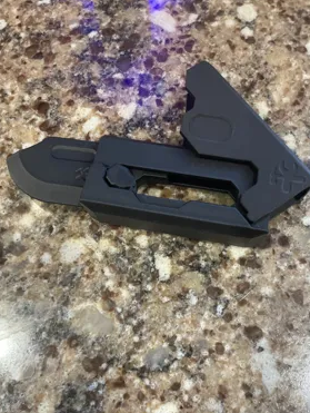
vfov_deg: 63.4
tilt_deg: -69.5
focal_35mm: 28
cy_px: 216
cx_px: 162
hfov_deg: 49.8
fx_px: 334
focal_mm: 4.2
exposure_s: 1/60
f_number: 1.6
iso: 500
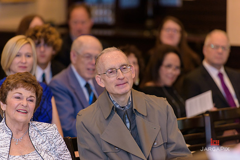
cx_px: 120
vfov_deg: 6.9
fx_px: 1334
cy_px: 80
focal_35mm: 200
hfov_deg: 10.3
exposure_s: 1/125
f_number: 3.2
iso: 1600
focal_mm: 200
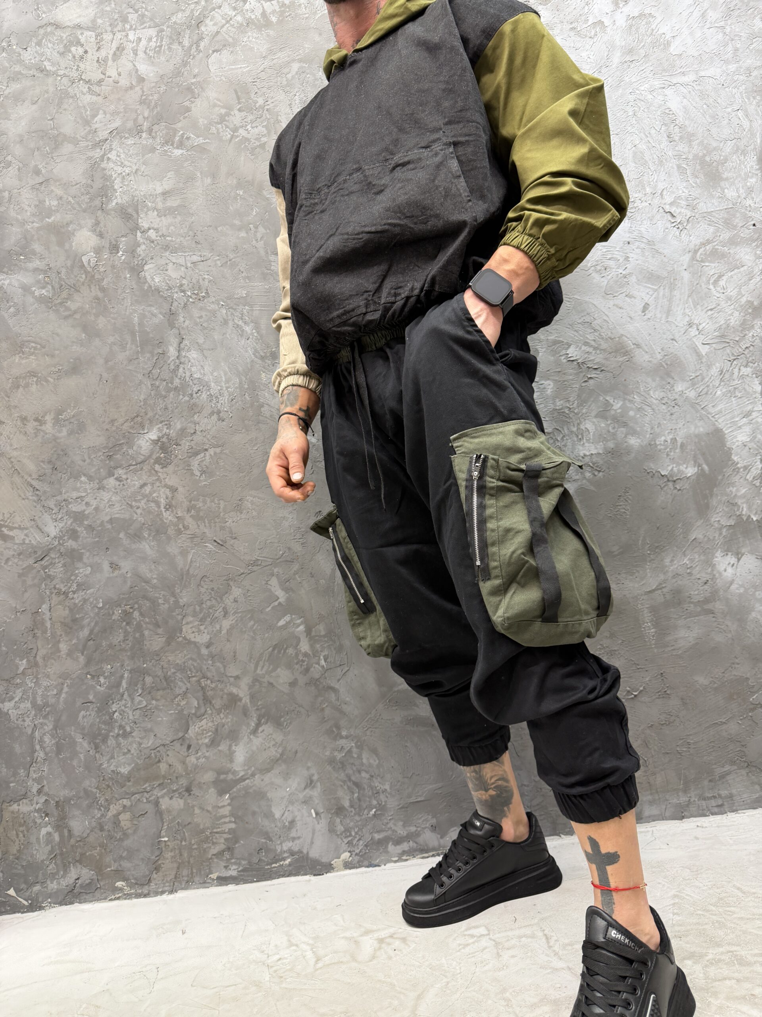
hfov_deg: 56.8
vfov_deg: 71.6
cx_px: 381
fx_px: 704
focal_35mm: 24
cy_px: 508
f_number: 1.78
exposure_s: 1/100
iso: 160
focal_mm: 6.76
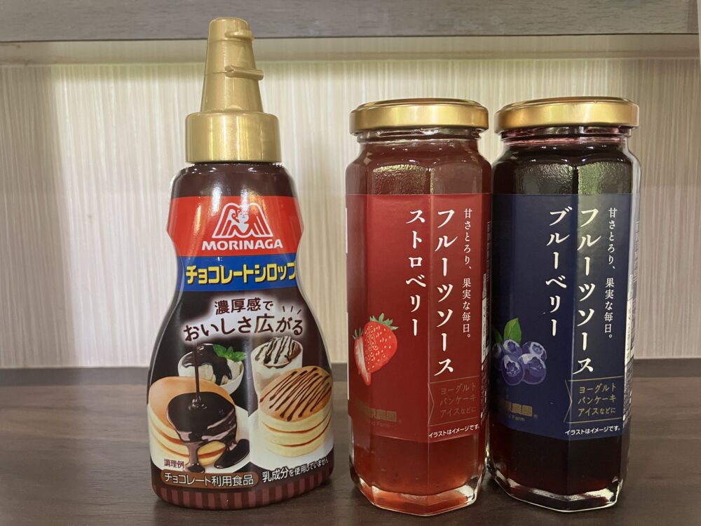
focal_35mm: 28
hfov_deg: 63.4
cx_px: 350
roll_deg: +0.1
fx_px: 567
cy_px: 263
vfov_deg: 49.7
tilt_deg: -7.0
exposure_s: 1/55
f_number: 1.8
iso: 320
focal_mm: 3.99
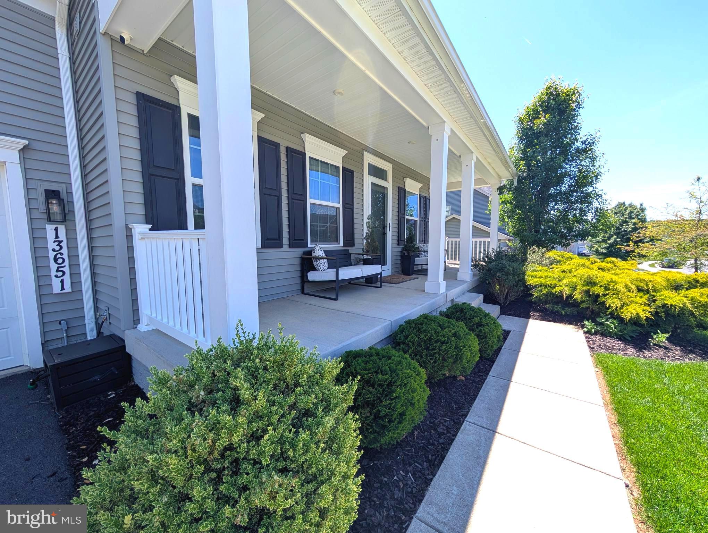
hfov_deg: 110.5
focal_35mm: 12
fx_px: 246
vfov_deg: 94.6
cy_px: 266
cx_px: 354
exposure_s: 1/1064
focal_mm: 2.02
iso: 54
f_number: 1.7
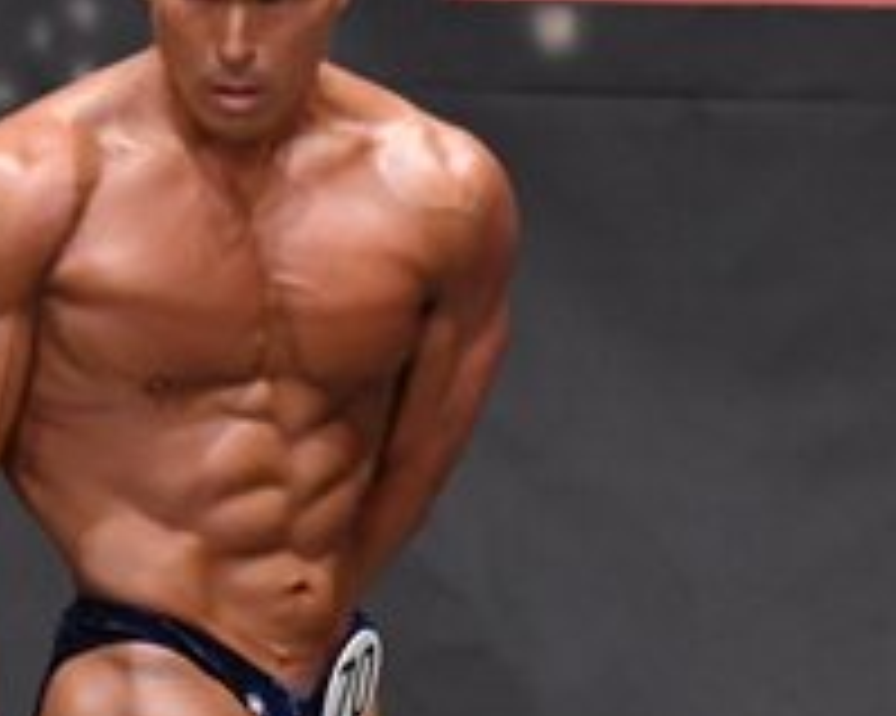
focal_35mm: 823
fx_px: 21814
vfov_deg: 1.9
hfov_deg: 2.4
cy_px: 721
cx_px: 272
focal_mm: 150
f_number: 5.6
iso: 6400
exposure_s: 1/400
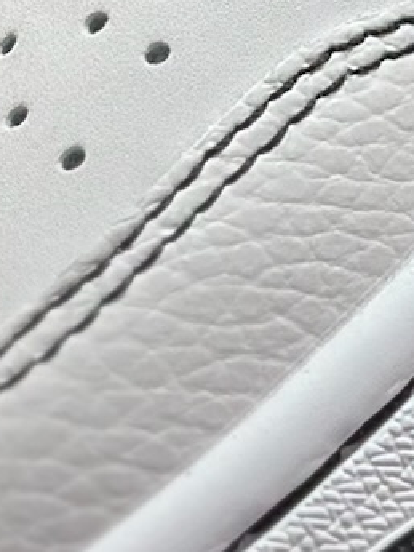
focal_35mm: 285
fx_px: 4542
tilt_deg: -55.4
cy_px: -442
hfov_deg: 5.2
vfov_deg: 6.8
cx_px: 641
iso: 80
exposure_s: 1/1721
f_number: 1.78
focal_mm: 6.86
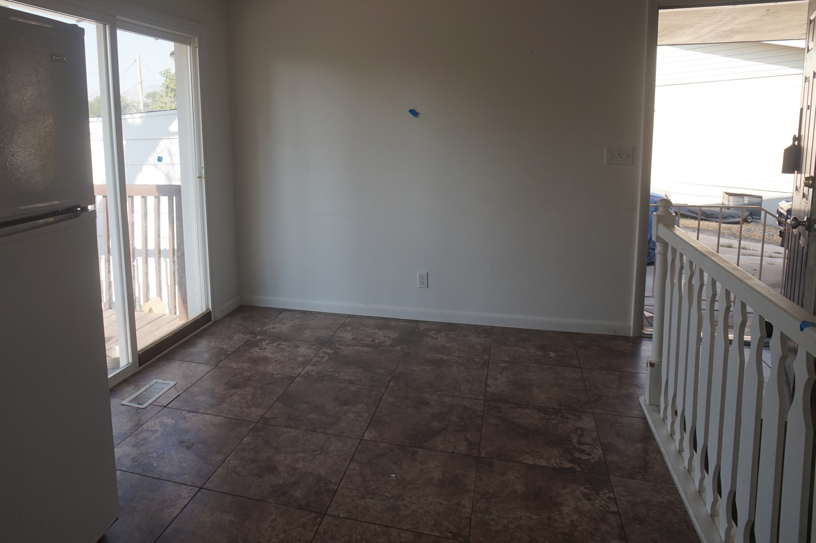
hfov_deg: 60.0
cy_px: 200
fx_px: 702
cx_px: 343
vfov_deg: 41.9
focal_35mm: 31
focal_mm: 16
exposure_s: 1/80
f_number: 5.6
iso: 100
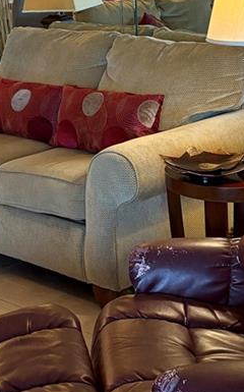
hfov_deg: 15.1
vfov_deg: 23.6
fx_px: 917
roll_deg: +2.3
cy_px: 64
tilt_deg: -8.5
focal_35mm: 86
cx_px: 85
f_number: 1.6
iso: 320
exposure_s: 1/40
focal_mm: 5.96
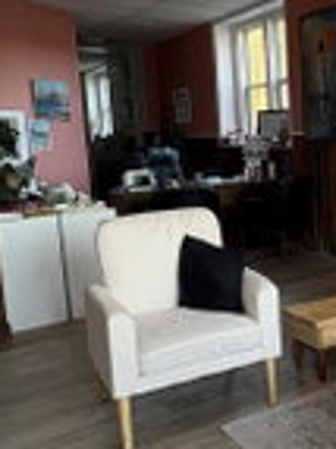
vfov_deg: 40.4
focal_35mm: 47
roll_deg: +1.4
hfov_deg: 26.4
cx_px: 430
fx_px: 609
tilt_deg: -6.1
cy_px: 201
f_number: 2.2
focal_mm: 2.22
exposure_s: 1/60
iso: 200
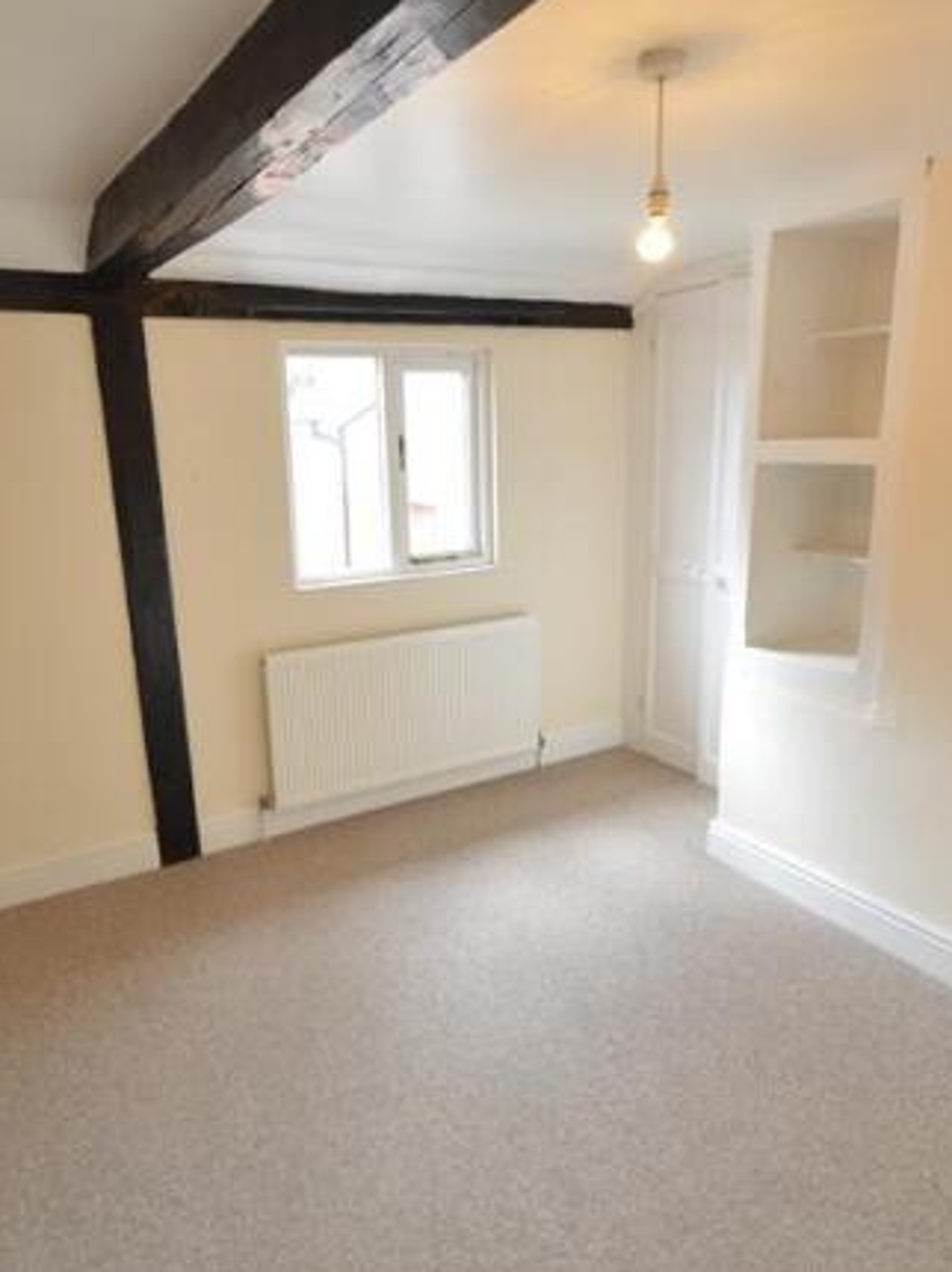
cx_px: 423
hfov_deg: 60.9
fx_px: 808
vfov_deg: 76.4
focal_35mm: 22
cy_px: 630
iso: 180
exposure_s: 1/15
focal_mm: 10
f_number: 3.5
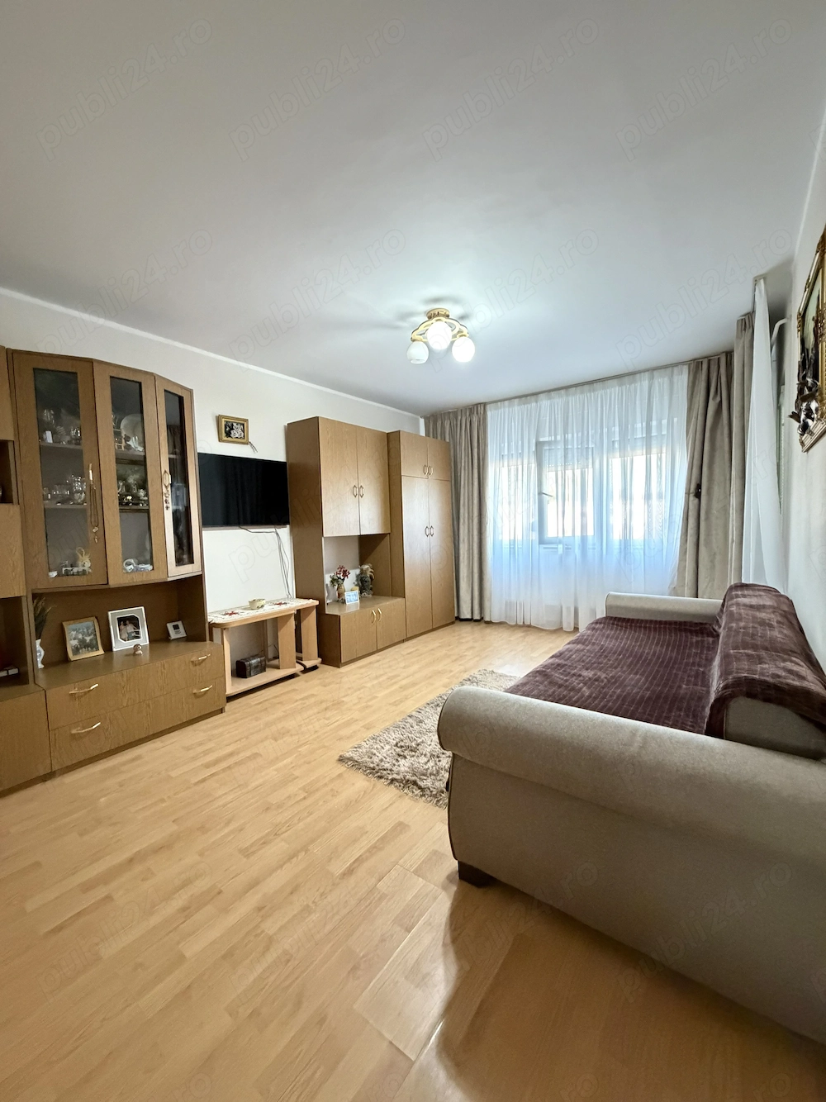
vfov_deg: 102.1
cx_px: 413
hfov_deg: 85.7
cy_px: 551
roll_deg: +1.4
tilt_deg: -3.6
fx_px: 446
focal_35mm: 14
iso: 1600
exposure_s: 1/33
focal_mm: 2.22
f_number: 2.2
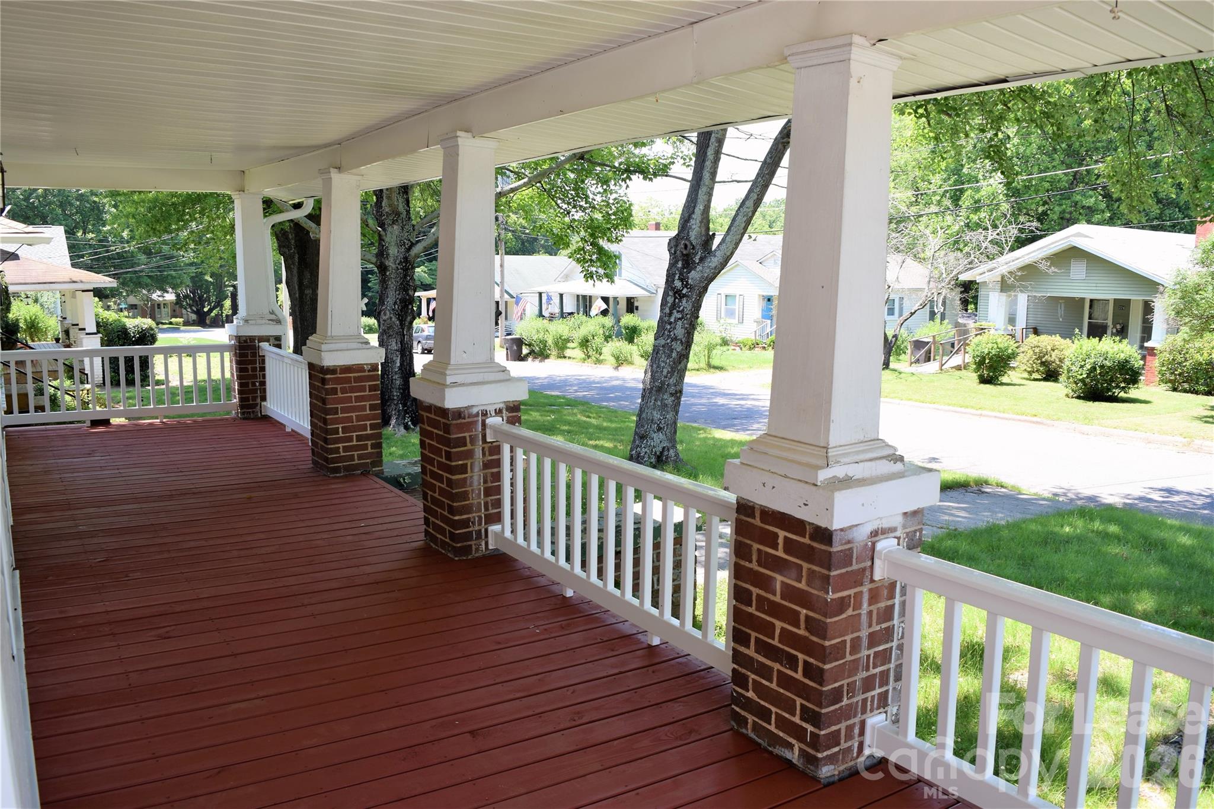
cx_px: 607
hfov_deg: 67.4
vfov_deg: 47.9
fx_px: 910
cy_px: 404
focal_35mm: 27
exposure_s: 1/80
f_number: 5.6
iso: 100
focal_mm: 18
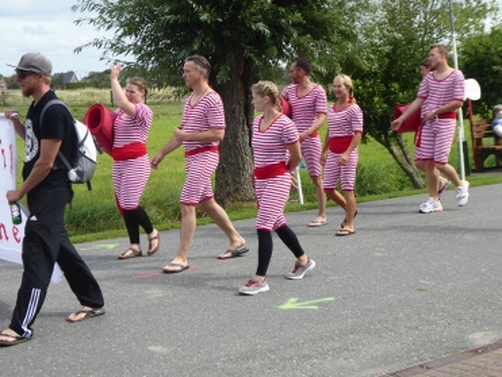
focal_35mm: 70
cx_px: 238
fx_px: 1016
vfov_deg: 21.0
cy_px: 188
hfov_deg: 27.7
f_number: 4.3
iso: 80
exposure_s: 1/320
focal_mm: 10.9
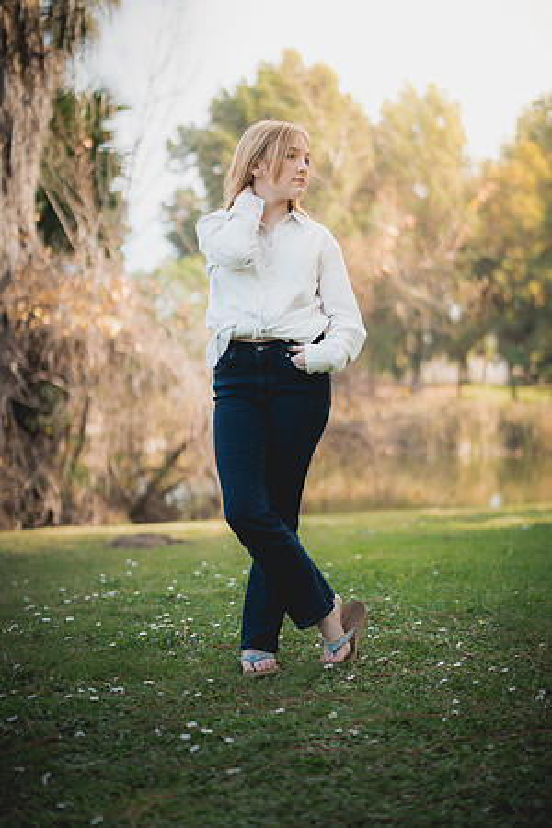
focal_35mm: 50
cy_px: 414
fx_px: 1150
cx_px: 276
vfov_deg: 39.6
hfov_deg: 27.0
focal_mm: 50
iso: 250
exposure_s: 1/2500
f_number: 1.4
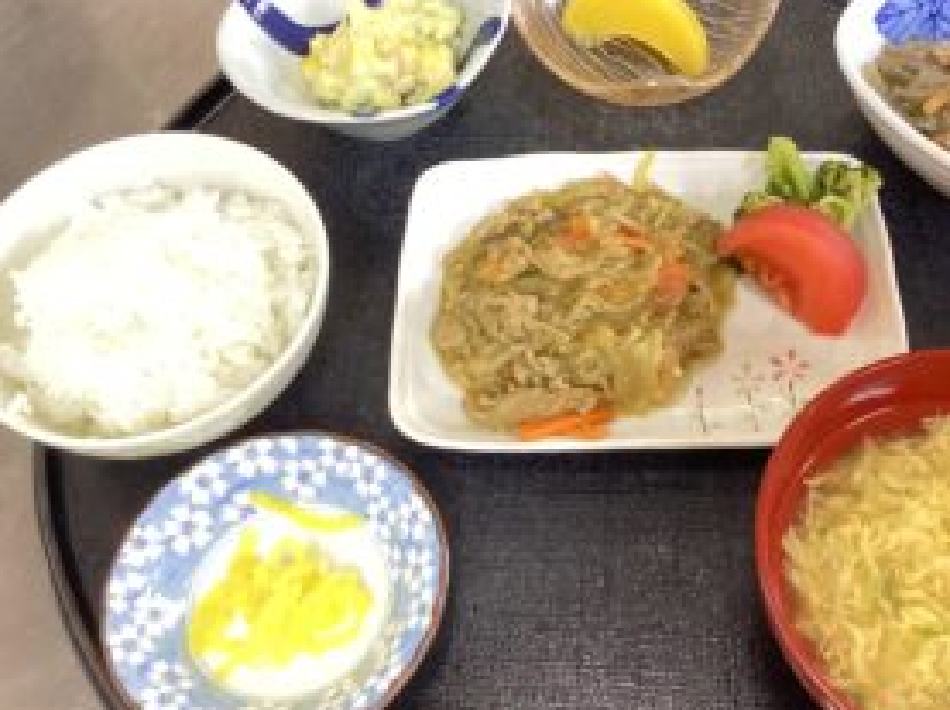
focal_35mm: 42
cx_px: 616
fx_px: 1151
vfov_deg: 34.3
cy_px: 338
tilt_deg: -58.7
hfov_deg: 44.3
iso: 320
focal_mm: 3.3
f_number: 2.4
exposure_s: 1/30
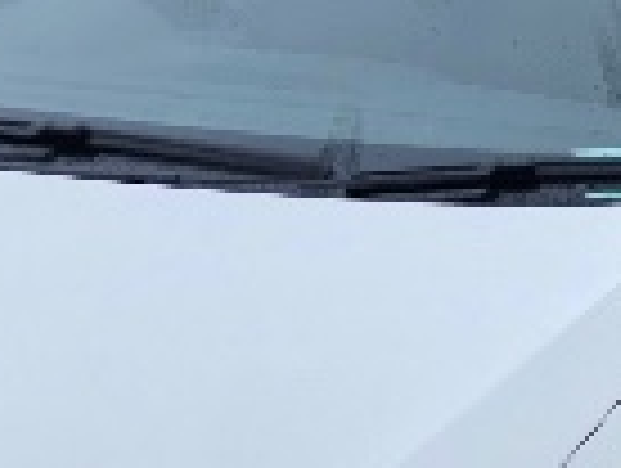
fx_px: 1887
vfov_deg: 14.1
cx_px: 1058
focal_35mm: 105
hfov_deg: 16.2
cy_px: 304
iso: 50
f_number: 1.8
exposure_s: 1/99
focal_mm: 3.99
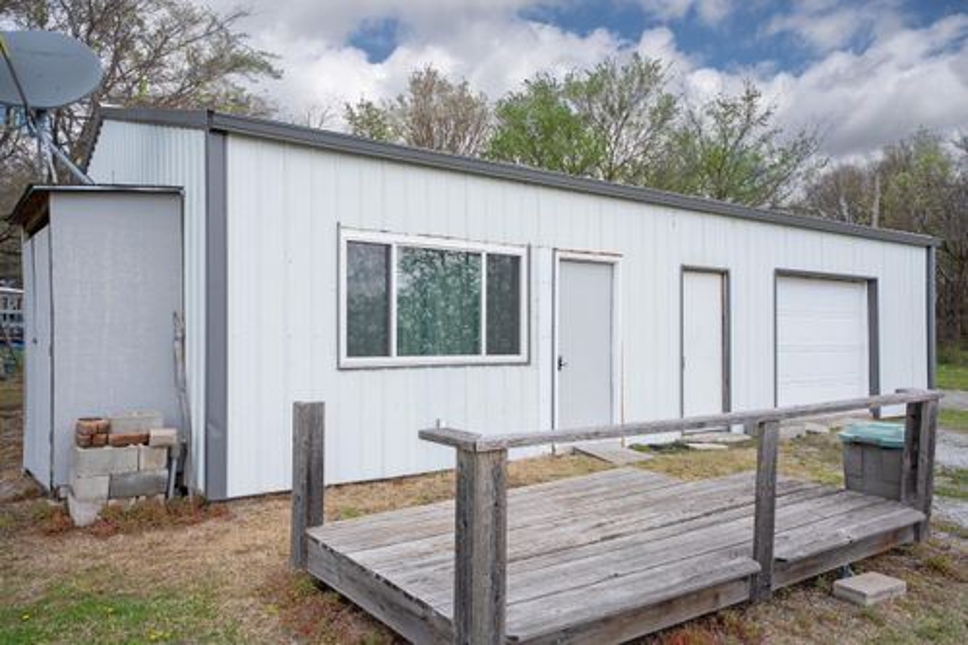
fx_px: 723
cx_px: 484
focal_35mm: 27
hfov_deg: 67.6
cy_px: 322
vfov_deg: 48.1
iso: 200
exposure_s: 1/200
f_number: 9
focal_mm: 26.9
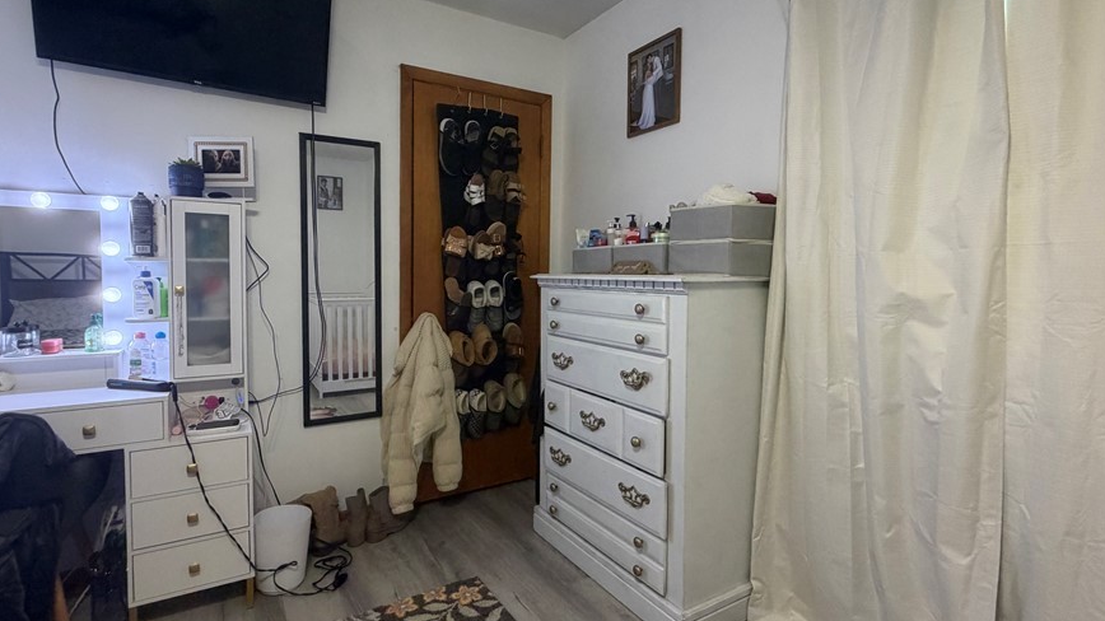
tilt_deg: -1.8
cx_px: 521
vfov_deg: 61.0
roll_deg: -0.5
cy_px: 297
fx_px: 527
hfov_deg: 92.6
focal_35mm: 18
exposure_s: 1/60
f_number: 2.2
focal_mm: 2.22
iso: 320
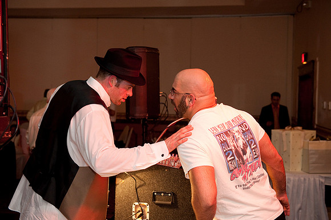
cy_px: 110
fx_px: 459
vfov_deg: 27.0
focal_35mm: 50
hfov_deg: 39.6
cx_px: 166
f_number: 4
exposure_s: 1/60
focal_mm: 50
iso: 1600
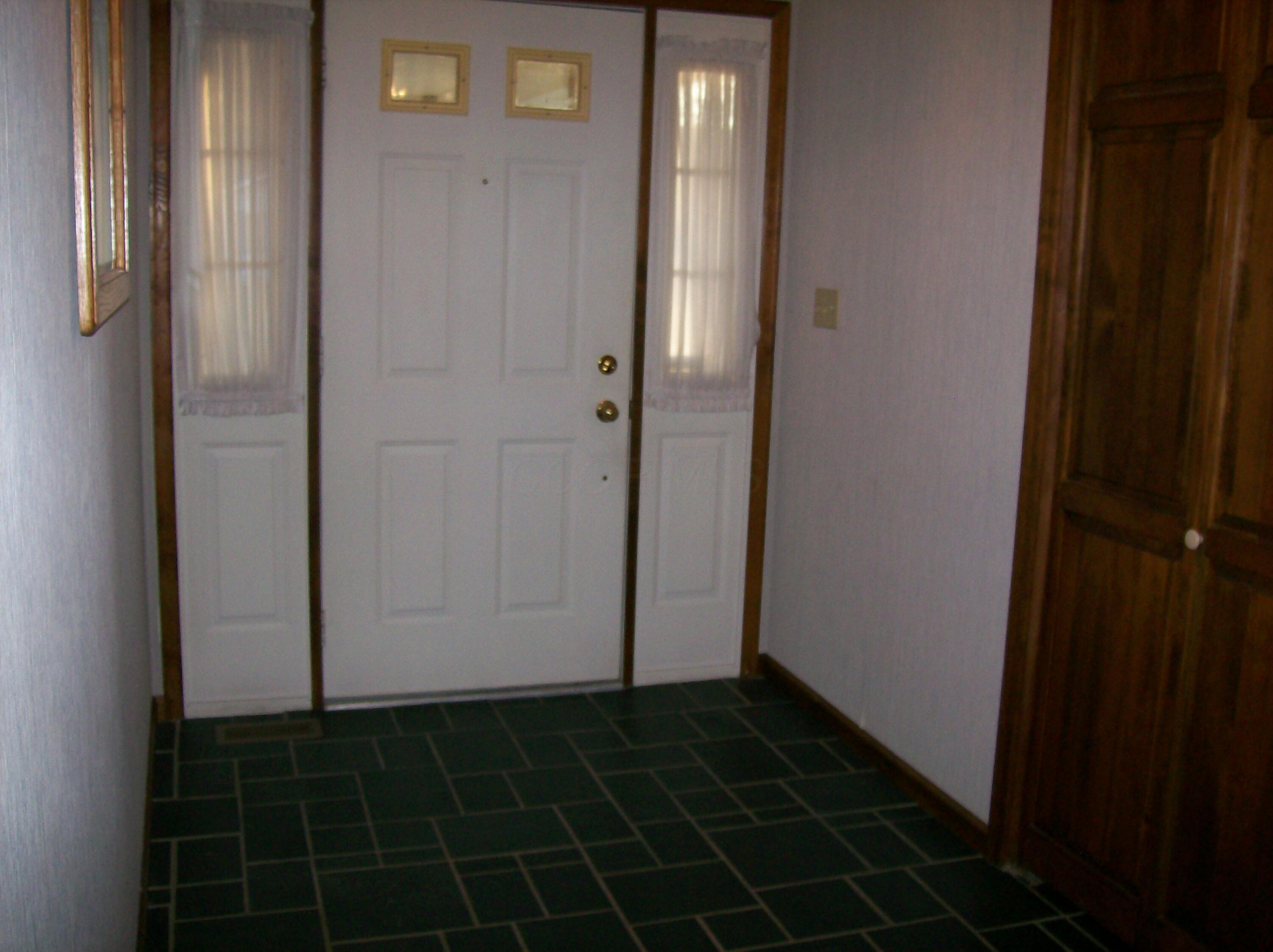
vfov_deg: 39.6
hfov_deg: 51.4
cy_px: 476
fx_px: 1323
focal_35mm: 36
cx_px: 636
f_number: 2.7
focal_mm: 6
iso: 80
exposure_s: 1/64
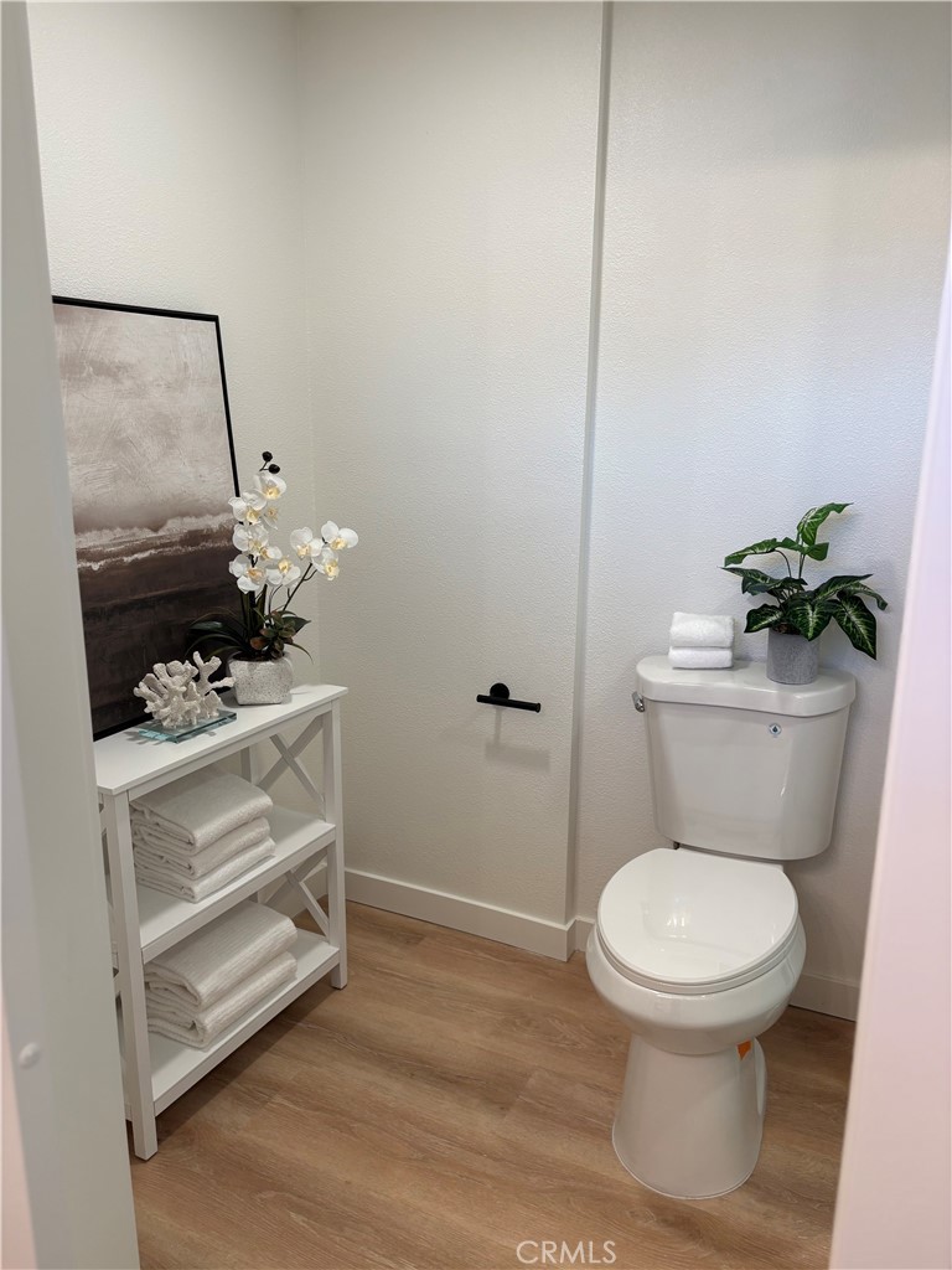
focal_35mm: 26
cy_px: 635
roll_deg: -0.3
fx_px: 953
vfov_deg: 67.3
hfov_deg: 53.1
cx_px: 476
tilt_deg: -12.4
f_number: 1.6
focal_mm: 5.96
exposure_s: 1/120
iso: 64
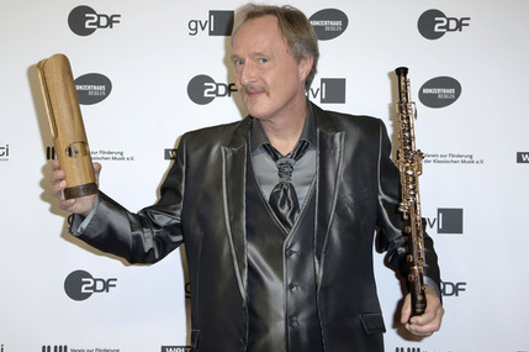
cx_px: 252
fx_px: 895
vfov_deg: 22.2
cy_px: 170
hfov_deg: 32.9
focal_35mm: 61
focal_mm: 58
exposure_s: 1/200
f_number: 5.6
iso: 640
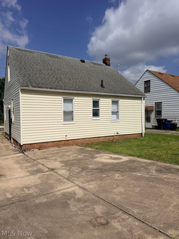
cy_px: 120
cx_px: 90
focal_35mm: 24
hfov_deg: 56.8
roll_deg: +0.2
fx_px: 165
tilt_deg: -1.0
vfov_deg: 71.6
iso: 80
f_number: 1.78
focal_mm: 6.76
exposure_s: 1/14286
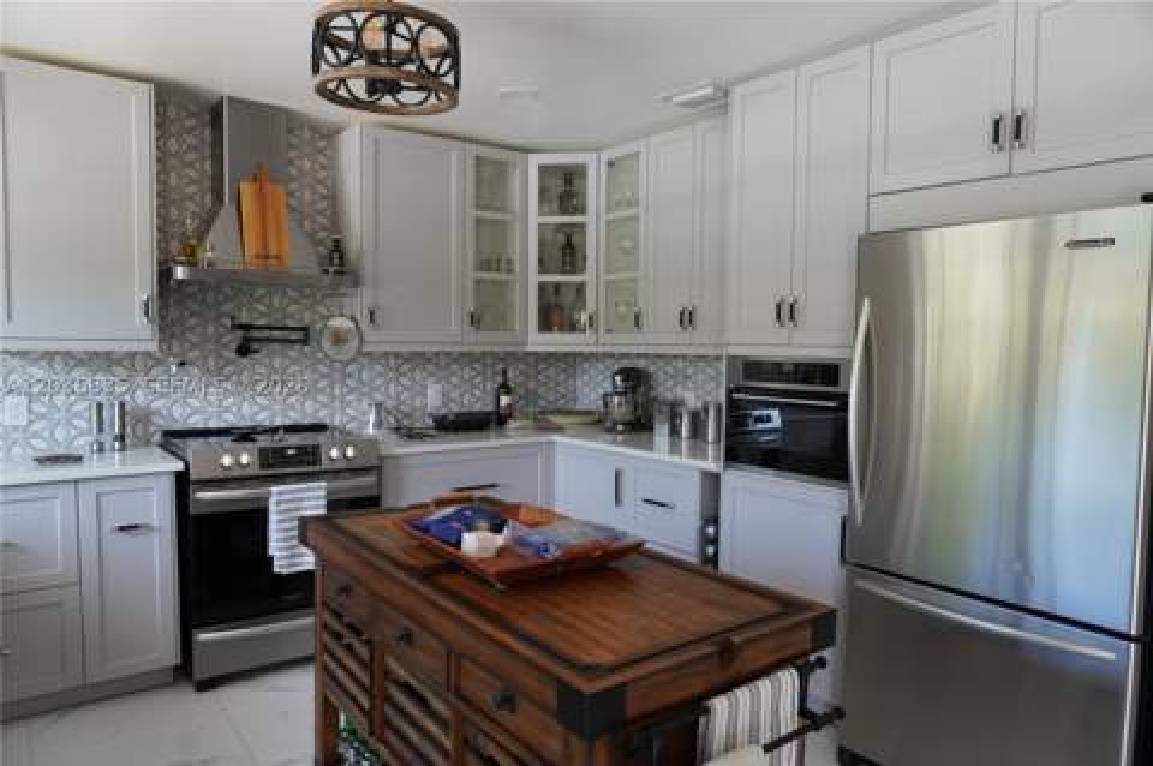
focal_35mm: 24
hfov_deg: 73.8
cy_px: 383
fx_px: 768
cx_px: 576
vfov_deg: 53.0
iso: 1250
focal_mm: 16
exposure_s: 1/160
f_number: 4
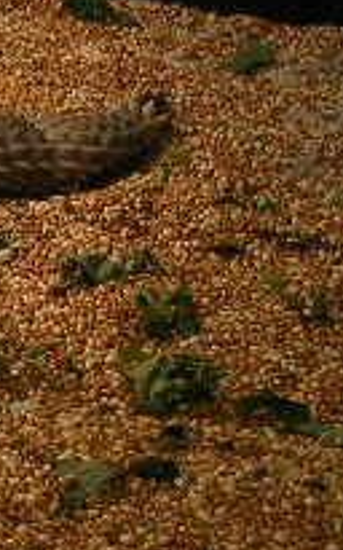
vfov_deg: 16.5
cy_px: 435
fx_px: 1886
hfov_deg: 9.4
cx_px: -429
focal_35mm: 126
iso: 100
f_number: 2.8
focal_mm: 5.8
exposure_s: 1/55.8
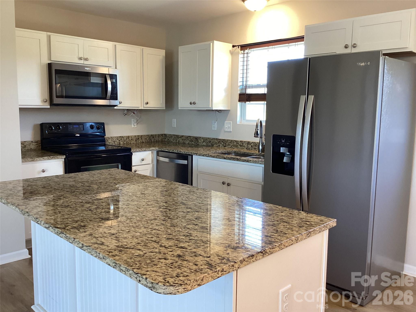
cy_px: 156
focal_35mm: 31
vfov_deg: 45.4
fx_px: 373
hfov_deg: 58.4
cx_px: 208
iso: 125
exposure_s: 1/60
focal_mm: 3.3
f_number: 2.4
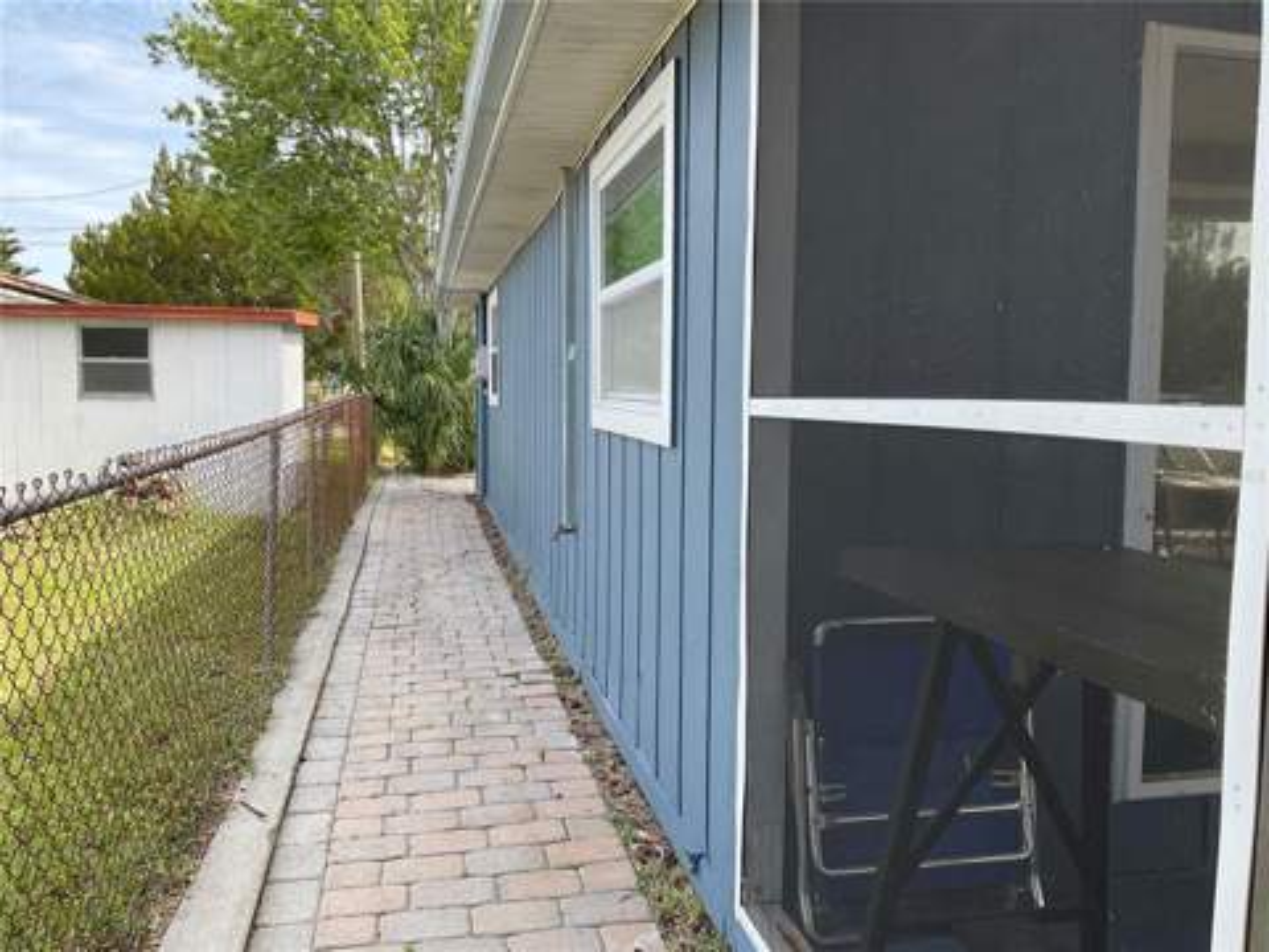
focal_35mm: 29
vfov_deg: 48.2
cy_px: 476
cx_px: 634
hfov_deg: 61.7
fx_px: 1063
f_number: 1.8
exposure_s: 1/324
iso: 16
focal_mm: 3
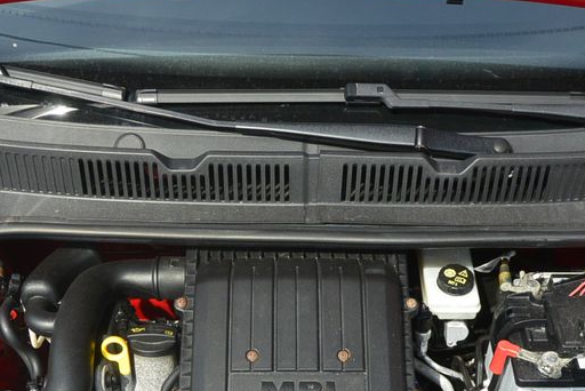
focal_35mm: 54
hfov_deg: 36.8
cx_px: 310
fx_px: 878
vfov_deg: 24.3
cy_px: 363
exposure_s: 1/640
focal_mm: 10
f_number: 4.5
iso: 160
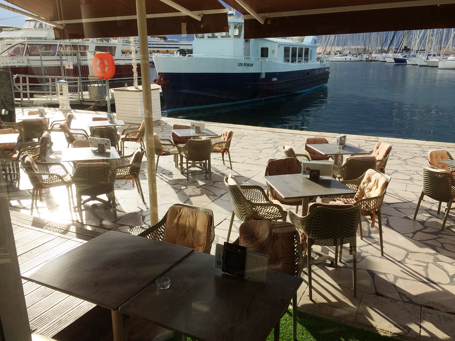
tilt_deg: -16.5
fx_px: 381
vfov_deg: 48.2
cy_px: 170
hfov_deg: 61.7
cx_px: 228
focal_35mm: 29
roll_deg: +0.0
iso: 32
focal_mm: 4.15
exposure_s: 1/1414
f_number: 2.2
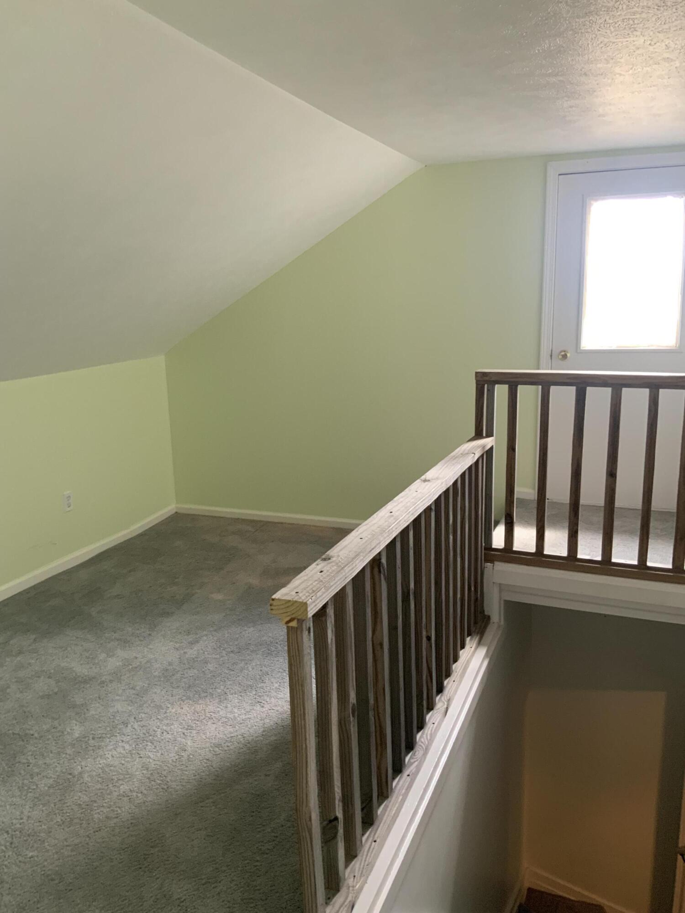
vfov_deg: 61.7
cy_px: 456
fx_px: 765
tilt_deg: -12.1
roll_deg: +2.3
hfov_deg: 48.2
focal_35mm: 29
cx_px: 342
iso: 160
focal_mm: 3
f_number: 1.8
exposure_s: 1/60
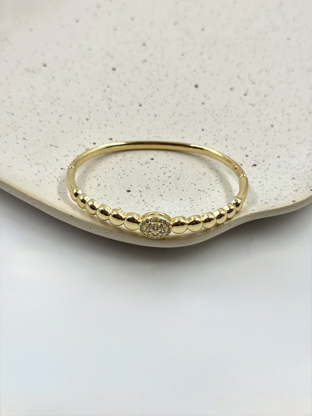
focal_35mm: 48
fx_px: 577
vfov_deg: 39.7
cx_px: 156
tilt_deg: -46.9
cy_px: 208
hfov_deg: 30.3
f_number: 1.78
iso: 64
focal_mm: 6.76
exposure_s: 1/1133
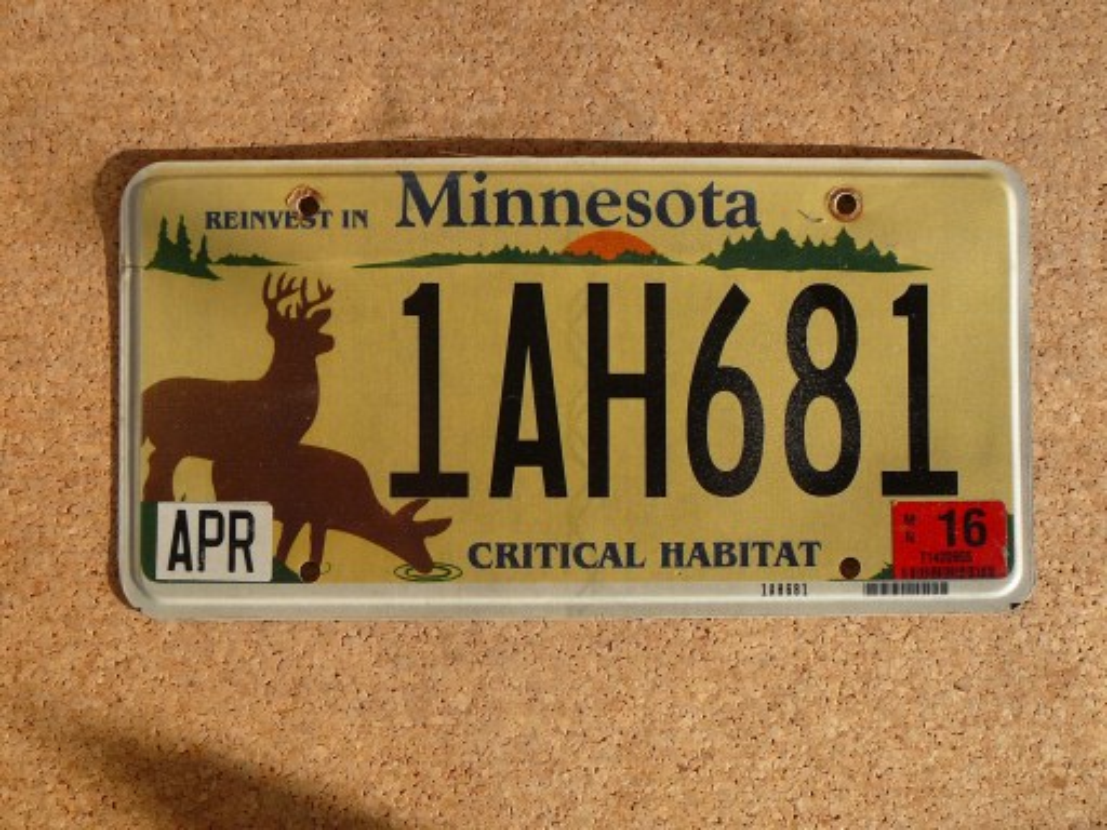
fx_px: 1311
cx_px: 554
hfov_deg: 45.8
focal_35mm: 41
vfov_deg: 35.1
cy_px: 415
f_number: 3.1
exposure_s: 1/400
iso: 80
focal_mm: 6.1
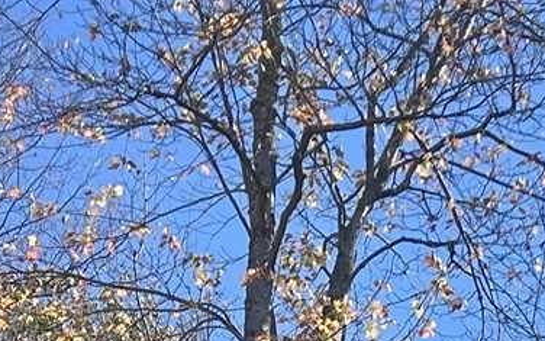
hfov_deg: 12.4
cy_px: 952
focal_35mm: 169
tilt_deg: +21.0
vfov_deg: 7.1
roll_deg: -2.3
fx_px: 2510
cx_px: 210
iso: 50
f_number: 1.5
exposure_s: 1/1724
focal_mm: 5.7
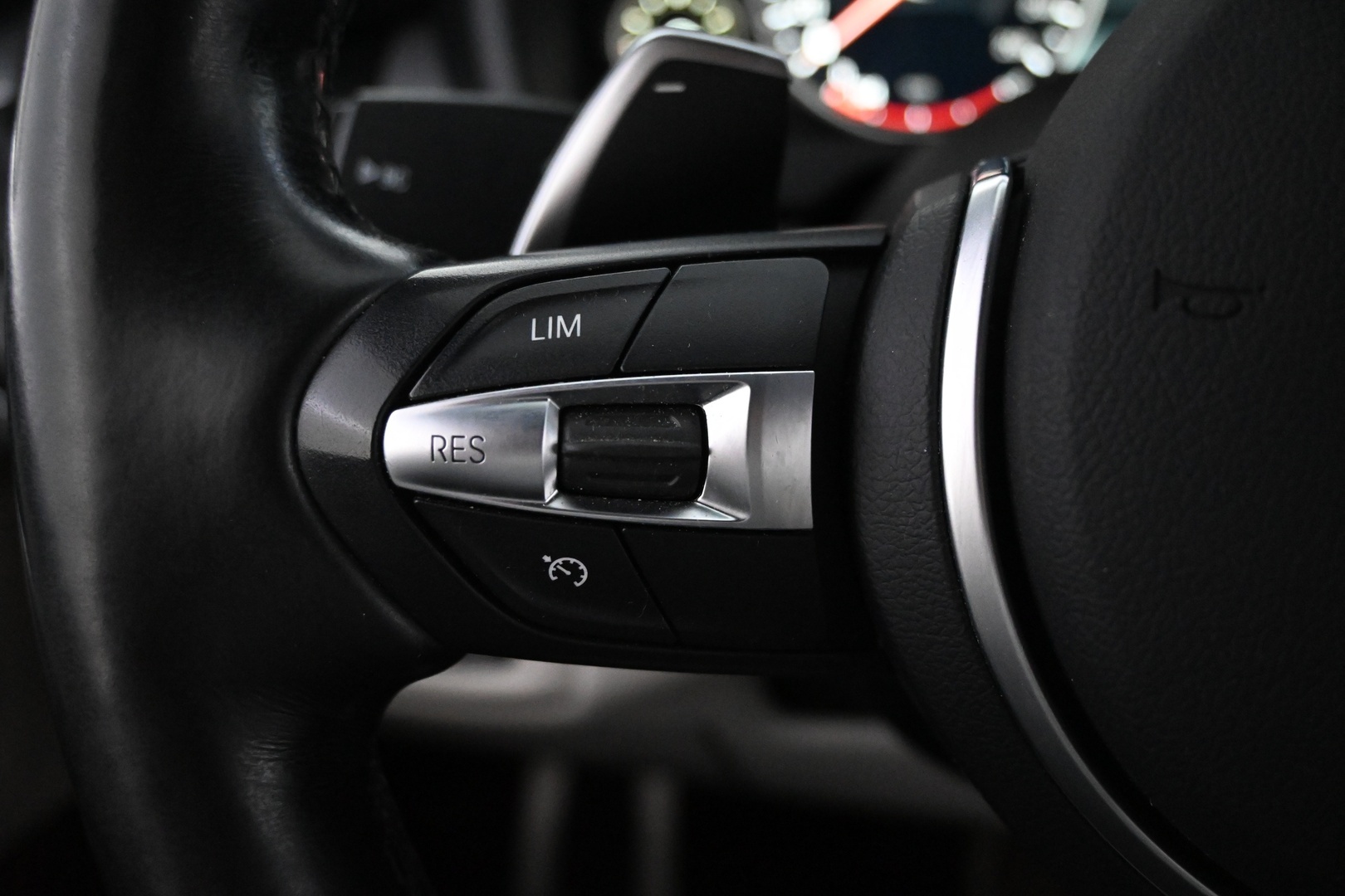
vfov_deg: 39.1
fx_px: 1261
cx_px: 672
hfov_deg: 56.1
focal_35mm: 34
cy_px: 448
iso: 7200
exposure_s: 1/40
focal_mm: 22.5
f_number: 4
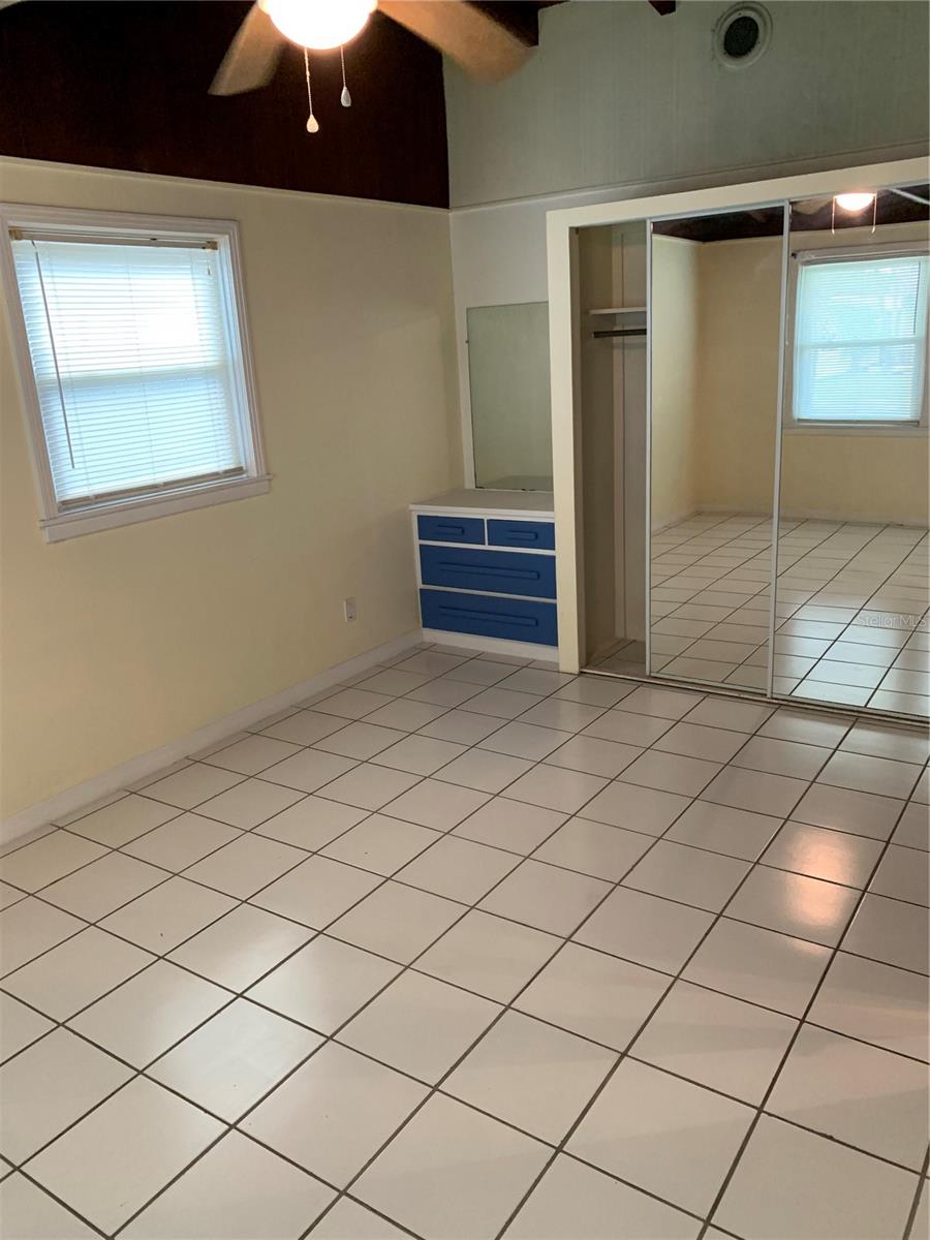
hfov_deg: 53.1
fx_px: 931
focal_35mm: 26
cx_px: 465
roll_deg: +4.0
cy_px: 620
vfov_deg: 67.3
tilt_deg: -16.1
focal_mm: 4.25
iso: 250
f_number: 1.8
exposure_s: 1/60
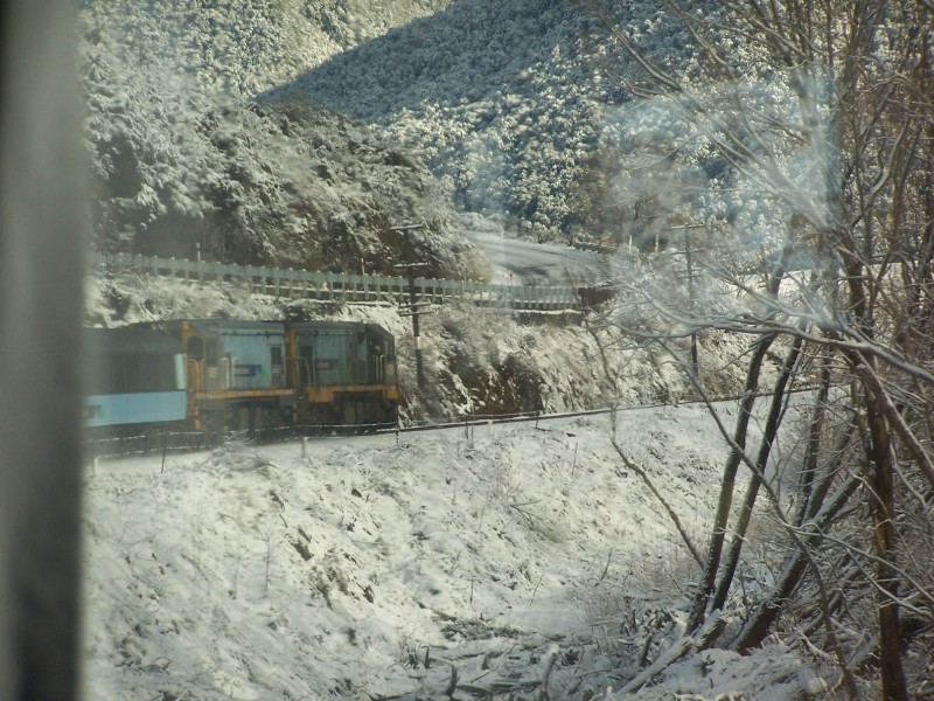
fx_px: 5100
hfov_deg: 10.5
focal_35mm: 189
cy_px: 350
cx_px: 467
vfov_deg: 7.9
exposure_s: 1/250
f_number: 3.2
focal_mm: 31.3
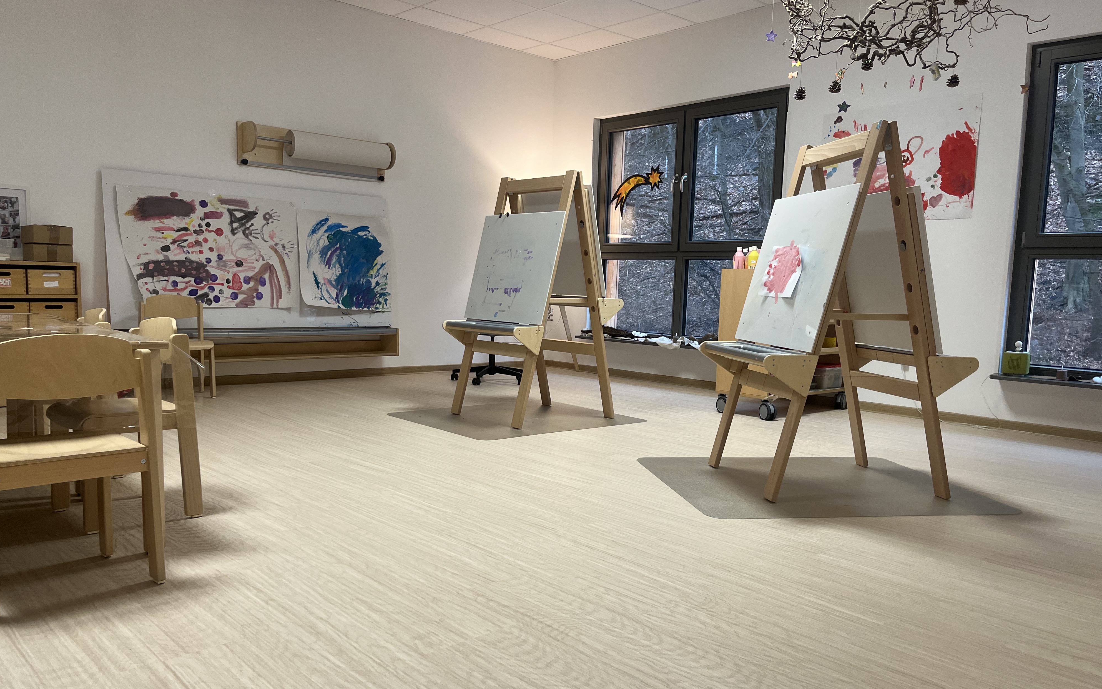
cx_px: 558
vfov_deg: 44.5
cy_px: 376
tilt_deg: -6.0
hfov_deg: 66.5
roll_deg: -0.9
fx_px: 841
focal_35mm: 28
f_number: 1.6
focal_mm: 5.1
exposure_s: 1/100
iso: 125
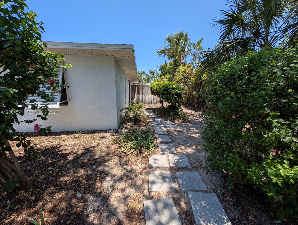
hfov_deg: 110.5
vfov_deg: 94.6
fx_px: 103
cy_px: 112
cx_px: 149
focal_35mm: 12
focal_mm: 2.23
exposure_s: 1/1058
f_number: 1.95
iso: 39
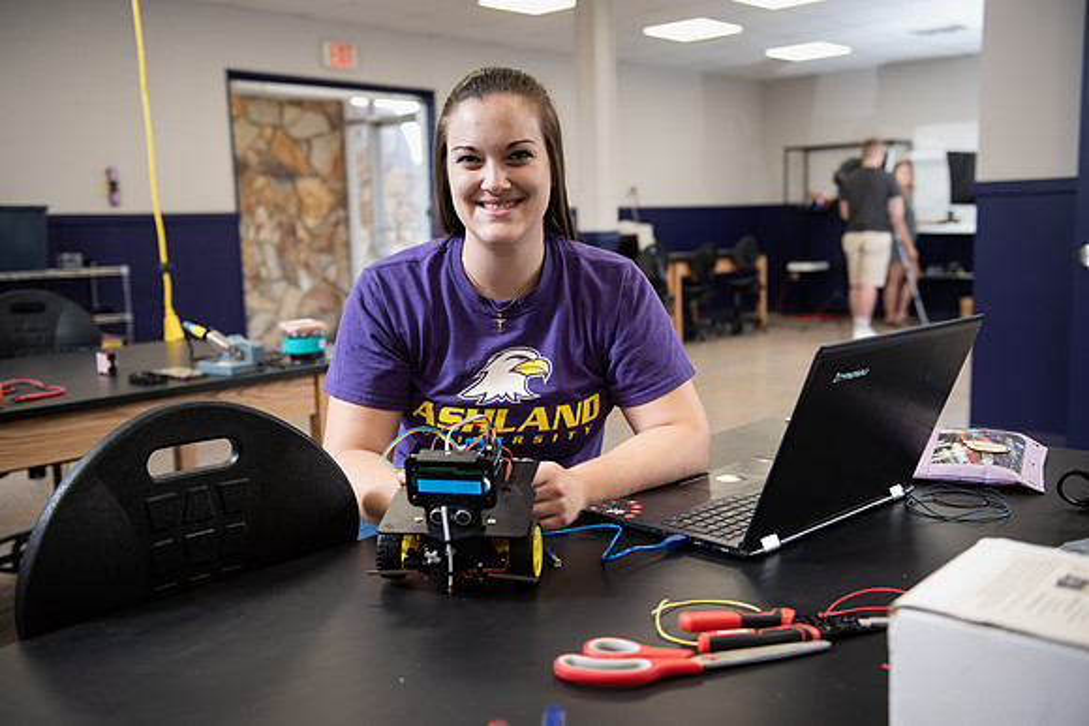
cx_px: 544
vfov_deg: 37.9
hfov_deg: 54.4
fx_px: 1059
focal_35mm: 35
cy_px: 363
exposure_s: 1/200
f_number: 3.5
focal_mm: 35
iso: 640
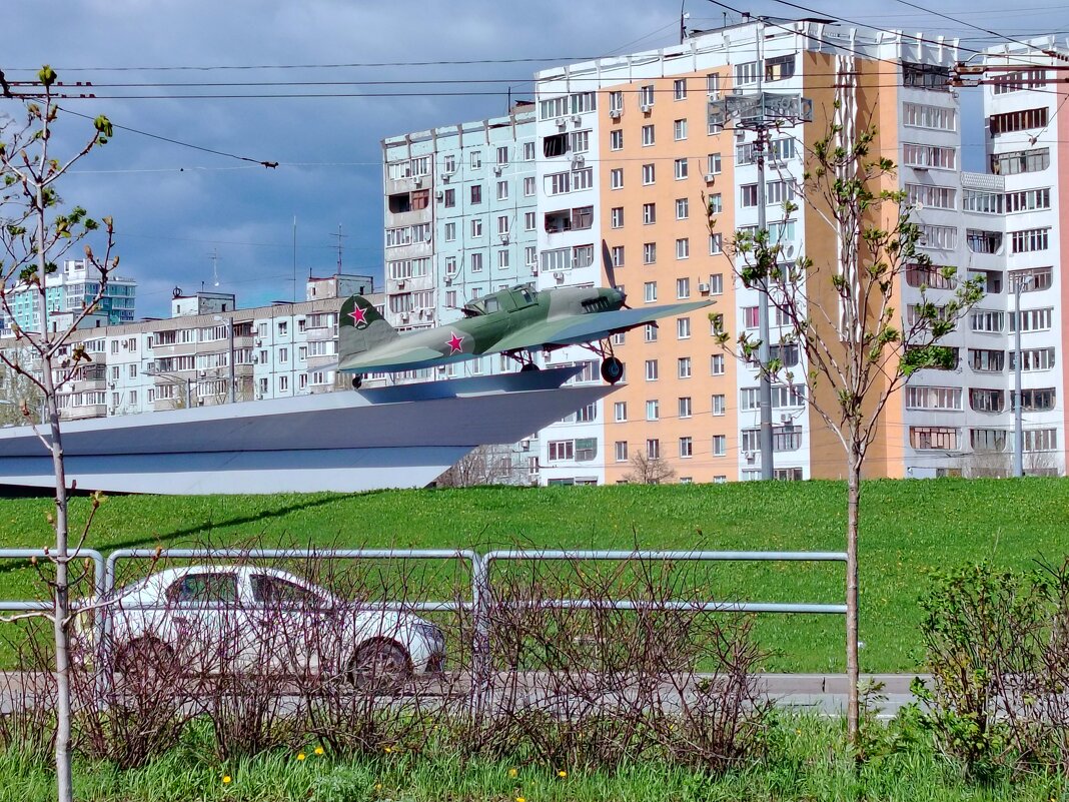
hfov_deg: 18.9
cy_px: 401
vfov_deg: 14.2
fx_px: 3212
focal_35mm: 104
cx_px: 534
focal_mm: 5.25
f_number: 1.75
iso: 100
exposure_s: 1/1231
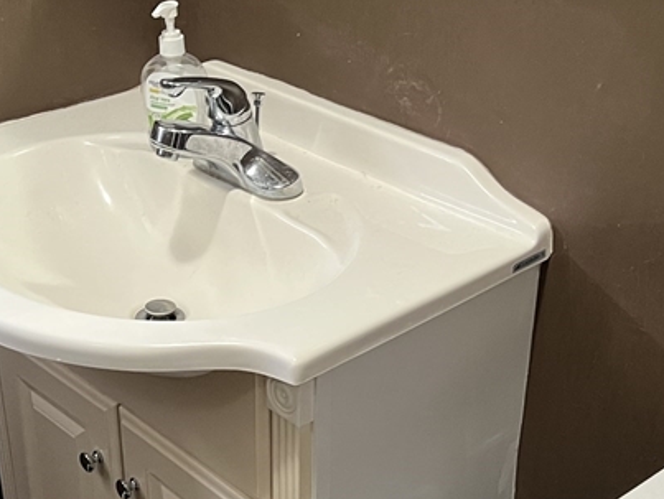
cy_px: 339
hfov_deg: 29.4
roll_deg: -1.5
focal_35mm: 66
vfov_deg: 22.2
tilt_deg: -33.0
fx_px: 1267
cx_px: 306
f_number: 1.5
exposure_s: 1/60
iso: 320
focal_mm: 5.7
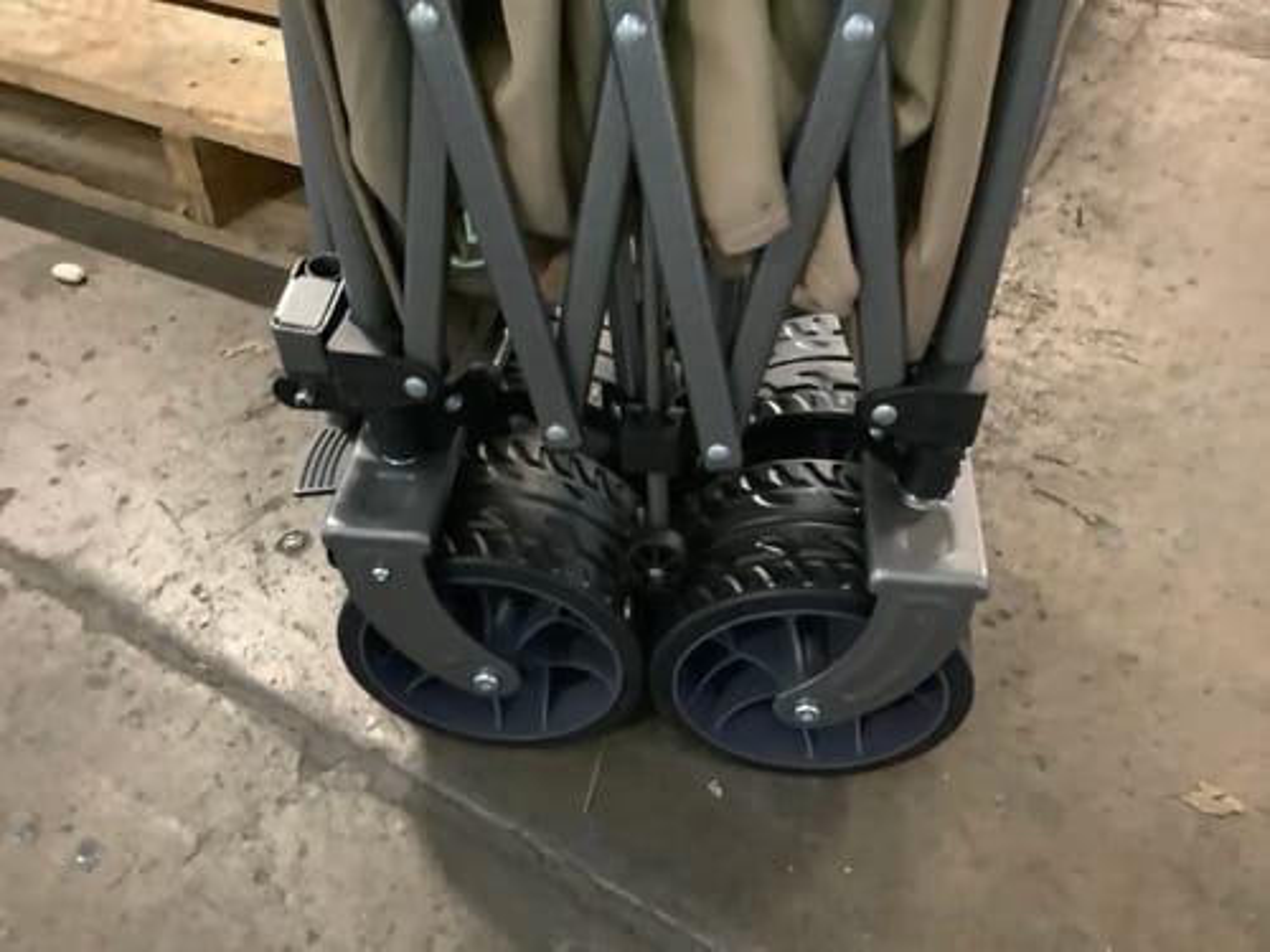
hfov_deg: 58.4
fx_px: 1137
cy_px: 476
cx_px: 635
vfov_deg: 45.4
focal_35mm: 31
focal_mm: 3.3
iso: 800
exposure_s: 1/17
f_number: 2.4
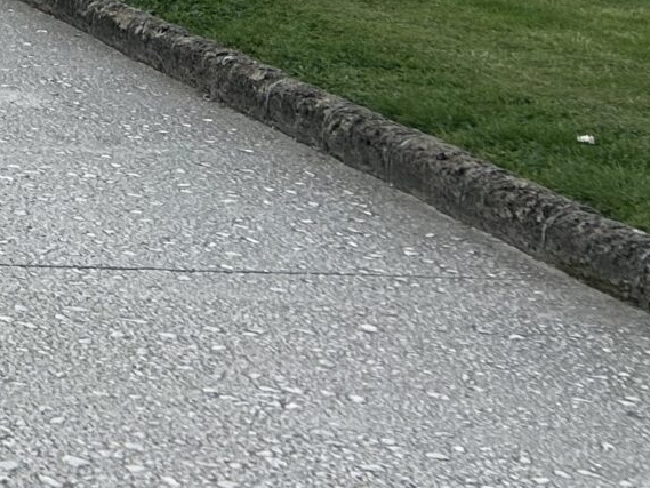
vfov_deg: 11.3
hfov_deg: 13.8
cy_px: -517
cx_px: -715
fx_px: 2197
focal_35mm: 117
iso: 50
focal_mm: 5.7
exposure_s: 1/8696
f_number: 1.5
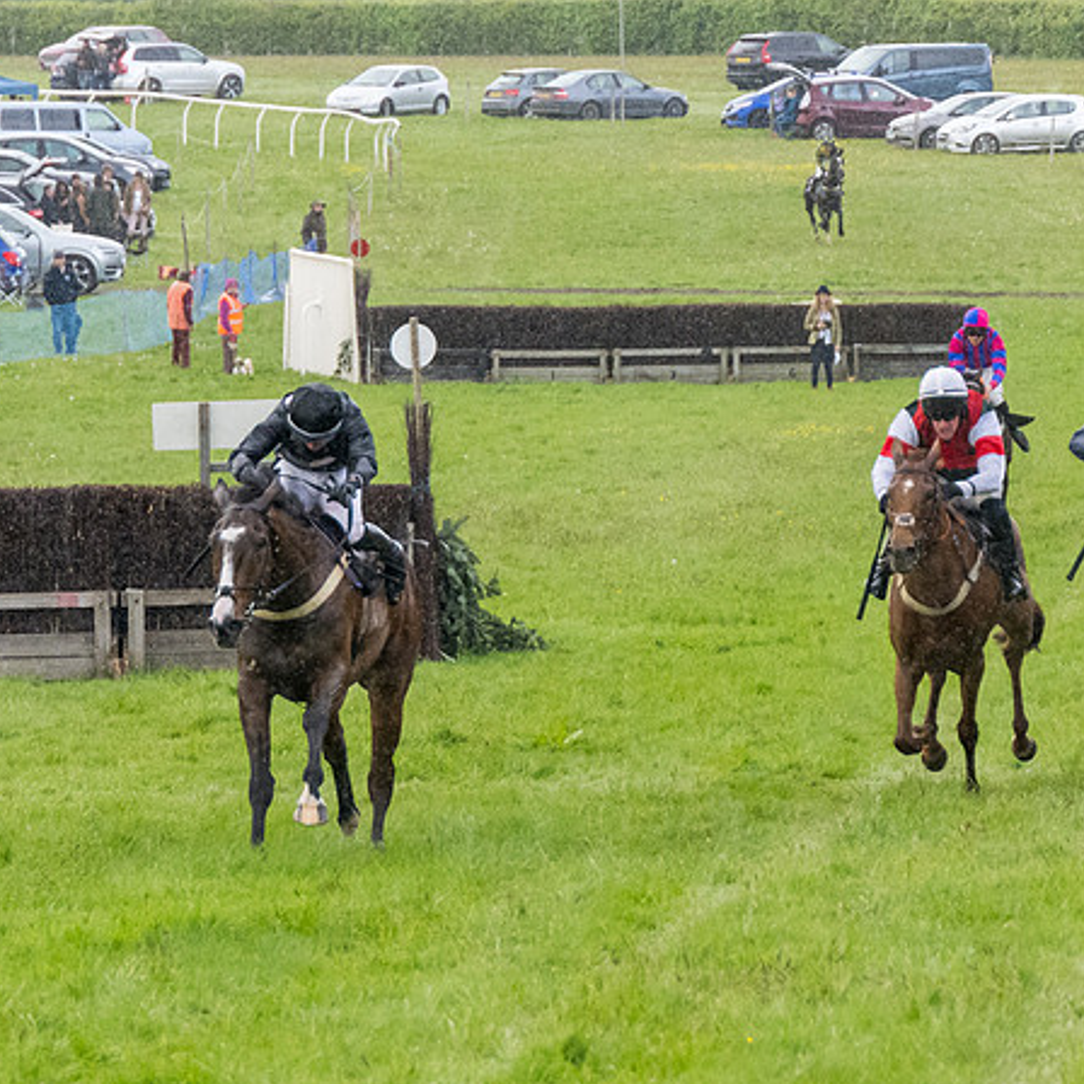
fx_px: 10310
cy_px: 748
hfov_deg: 6.0
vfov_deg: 6.0
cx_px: 290
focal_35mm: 291
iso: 2000
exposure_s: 1/1250
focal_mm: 98
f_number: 4
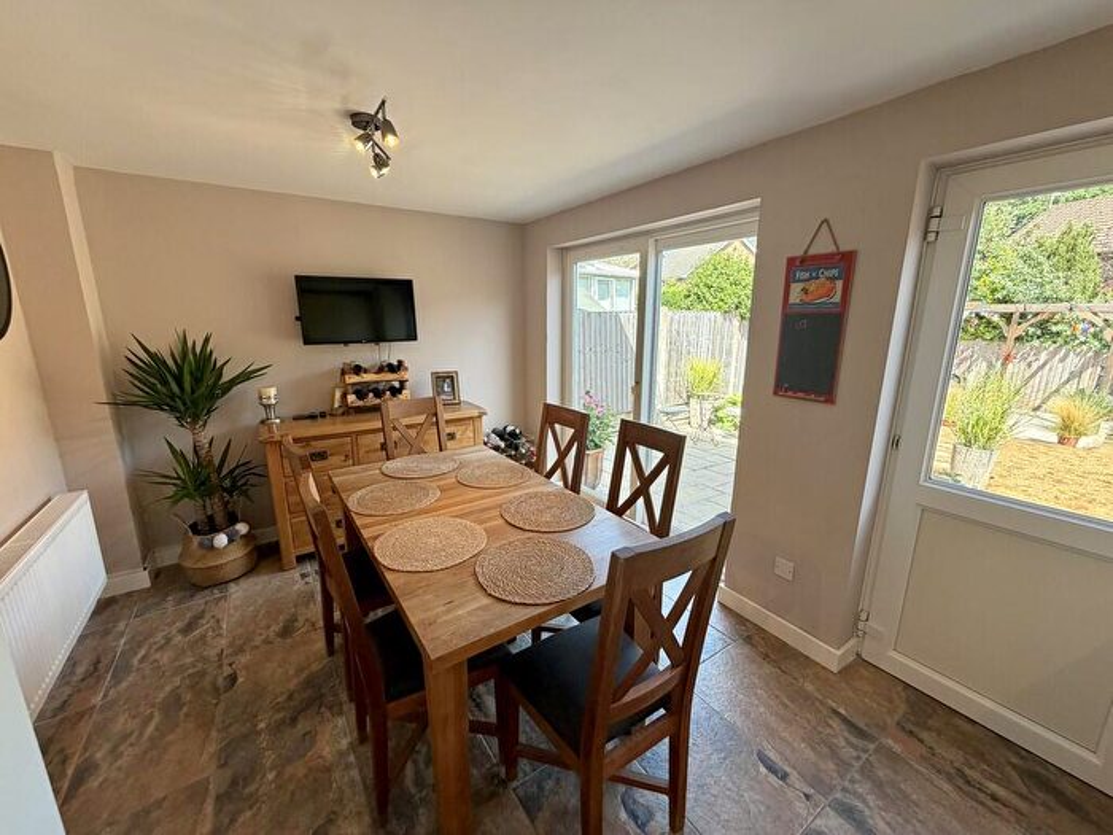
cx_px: 556
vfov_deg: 85.7
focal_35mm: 14
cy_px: 418
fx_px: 450
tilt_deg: -13.1
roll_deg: +0.8
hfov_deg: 102.1
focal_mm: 2.22
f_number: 2.2
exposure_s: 1/121
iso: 80
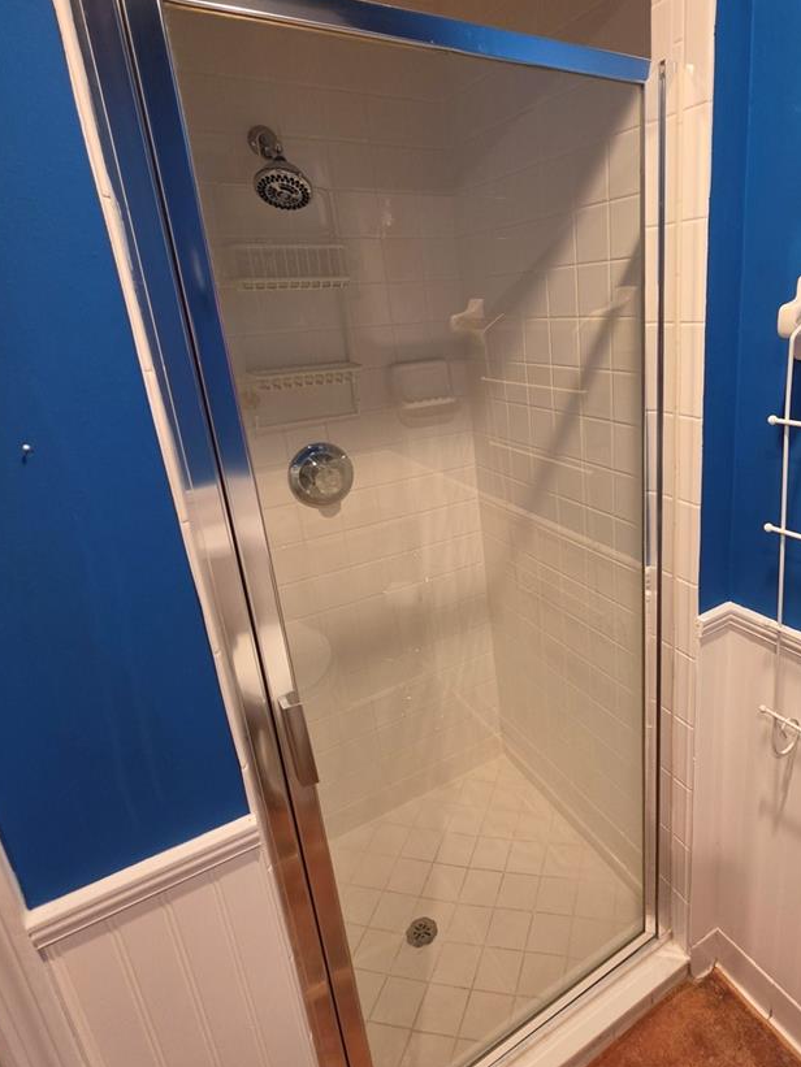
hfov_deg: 67.0
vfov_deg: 84.5
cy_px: 499
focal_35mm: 19
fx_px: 586
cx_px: 529
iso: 250
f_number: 1.9
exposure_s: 1/60
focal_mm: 2.2
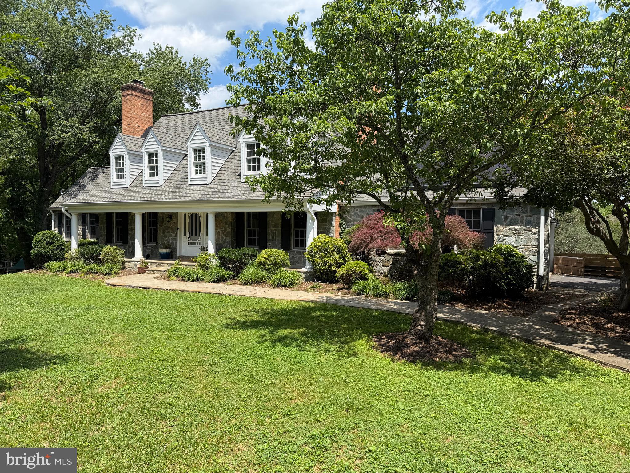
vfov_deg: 56.8
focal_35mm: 24
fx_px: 437
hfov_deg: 71.6
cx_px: 315
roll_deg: -0.3
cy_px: 236
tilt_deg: -2.0
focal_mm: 6.76
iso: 80
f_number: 1.78
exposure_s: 1/2801
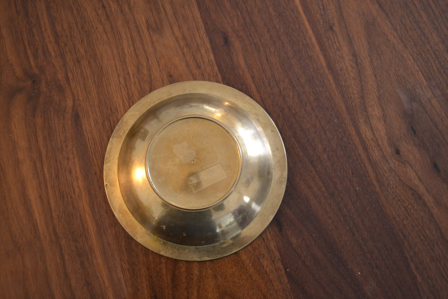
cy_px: 150
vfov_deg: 28.1
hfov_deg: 41.1
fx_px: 597
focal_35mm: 48
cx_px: 224
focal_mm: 32
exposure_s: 1/60
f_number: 4.8
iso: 2200
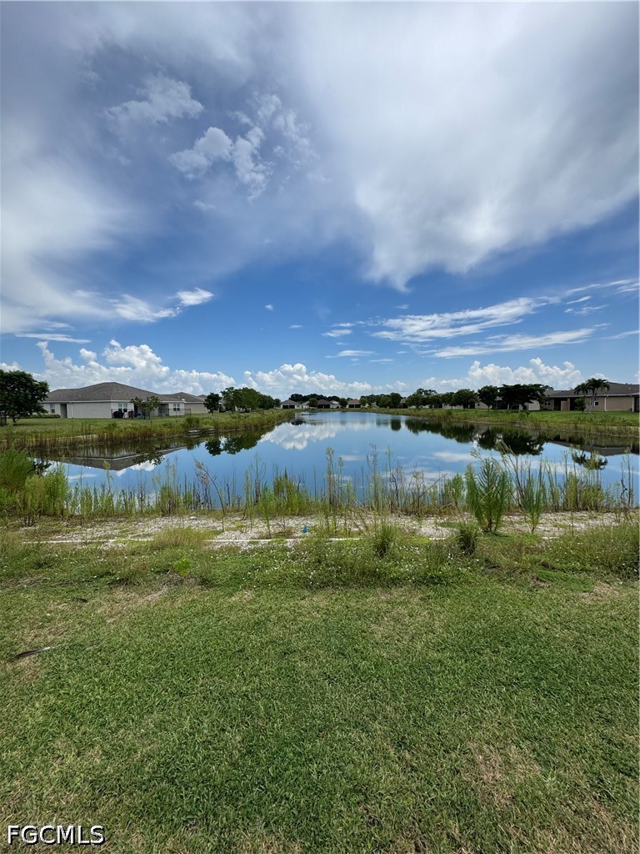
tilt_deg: -3.0
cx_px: 320
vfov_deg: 102.1
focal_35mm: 14
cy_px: 427
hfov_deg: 85.7
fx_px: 345
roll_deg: +0.1
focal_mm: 2.22
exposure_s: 1/2146
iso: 50
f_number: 2.2
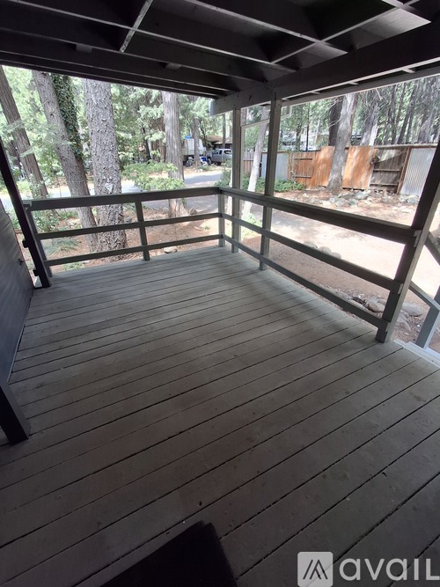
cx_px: 220
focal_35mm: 16
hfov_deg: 78.1
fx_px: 271
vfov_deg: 94.5
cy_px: 294
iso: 50
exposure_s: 1/120
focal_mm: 1.64
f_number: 2.2
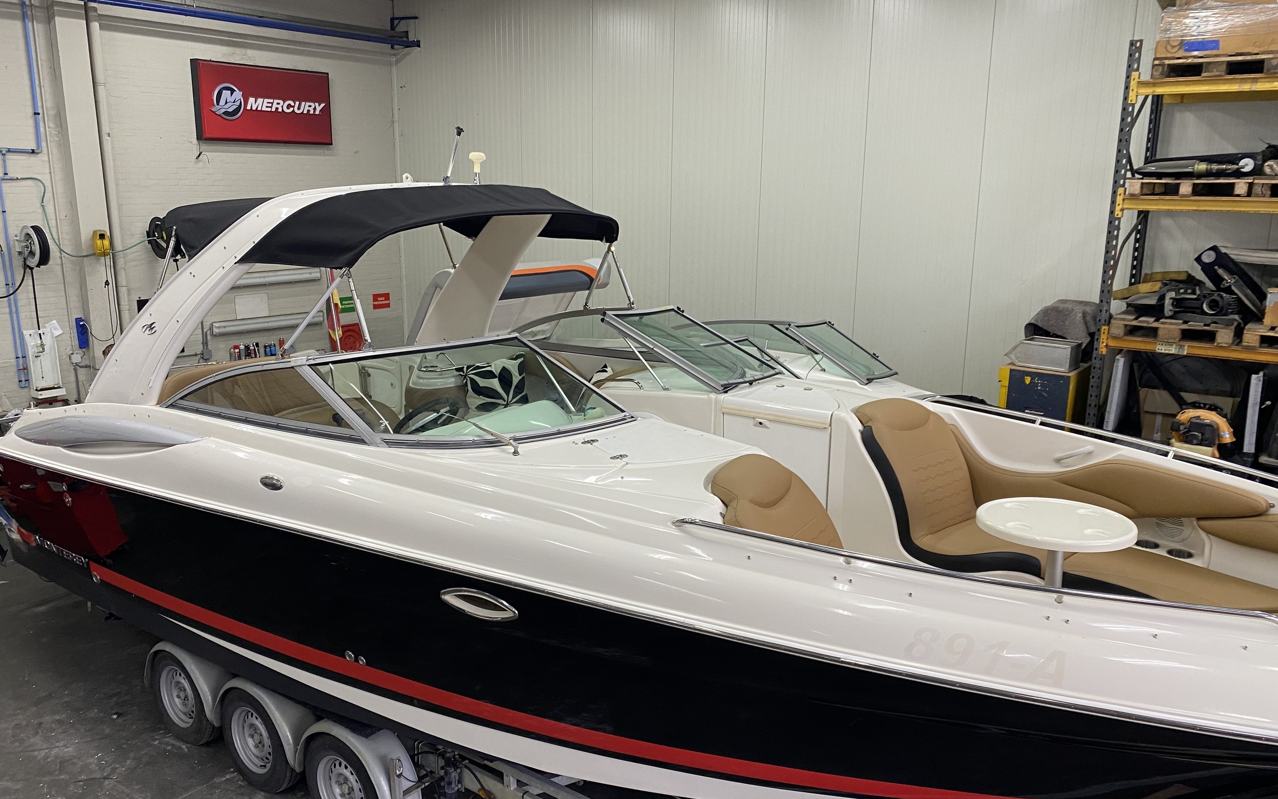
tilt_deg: -13.9
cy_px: 410
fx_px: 975
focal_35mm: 28
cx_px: 631
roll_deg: -1.1
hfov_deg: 66.5
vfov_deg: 44.5
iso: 100
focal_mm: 4.25
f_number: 1.8
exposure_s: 1/50
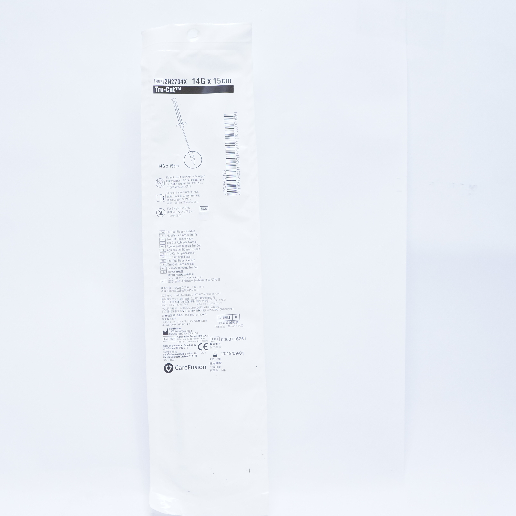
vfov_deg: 37.8
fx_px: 753
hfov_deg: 37.6
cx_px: 187
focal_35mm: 45
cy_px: 257
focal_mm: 23
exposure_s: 1/125
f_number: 5
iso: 1600
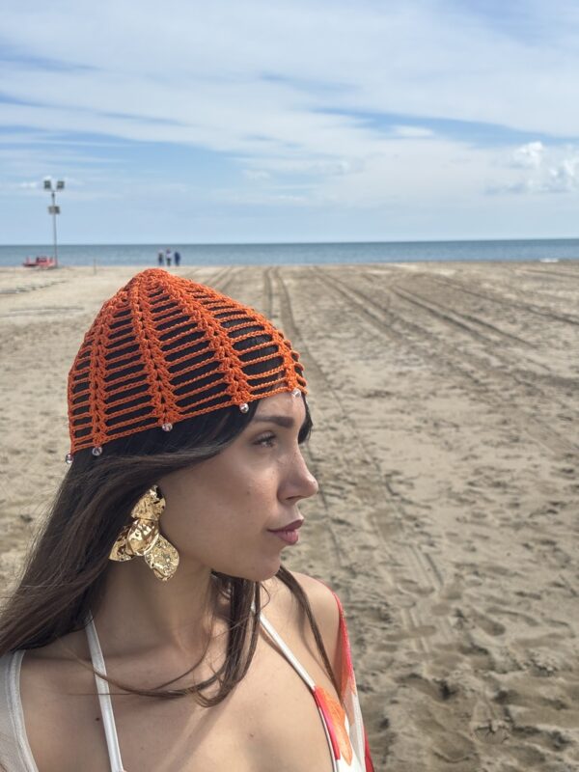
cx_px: 290
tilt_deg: -7.1
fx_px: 1160
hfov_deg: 28.0
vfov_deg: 36.8
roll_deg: -0.5
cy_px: 386
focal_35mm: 52
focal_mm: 5.96
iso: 32
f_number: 1.6
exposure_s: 1/2151
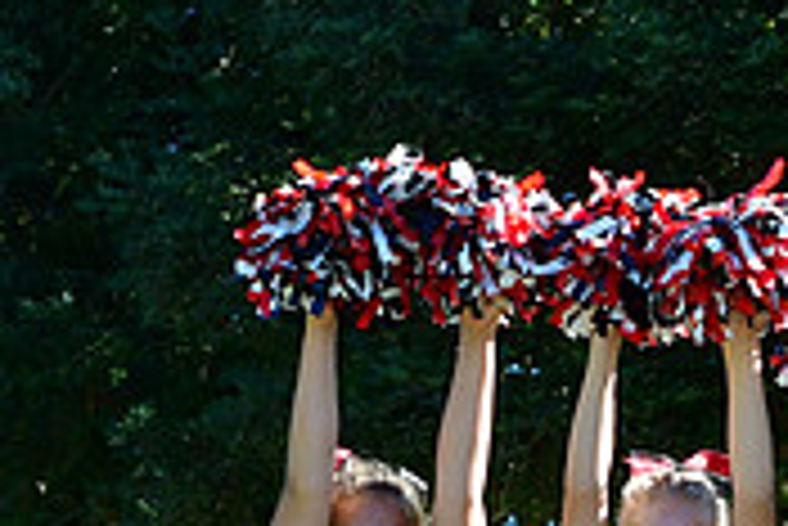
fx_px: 5433
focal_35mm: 248
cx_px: 1234
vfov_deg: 5.5
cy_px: 843
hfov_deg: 8.1
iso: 400
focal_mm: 50
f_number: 6.3
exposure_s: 1/500
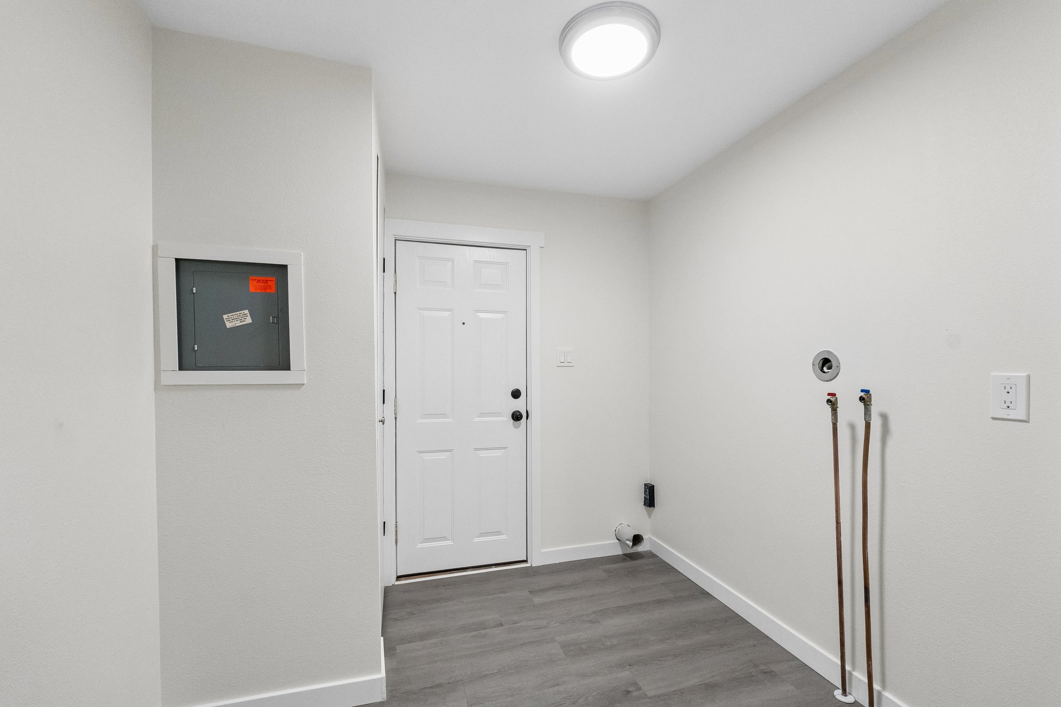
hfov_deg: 100.4
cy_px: 354
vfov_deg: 77.3
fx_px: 442
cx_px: 530
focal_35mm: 15
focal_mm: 10
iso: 1000
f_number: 8
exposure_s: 1/30
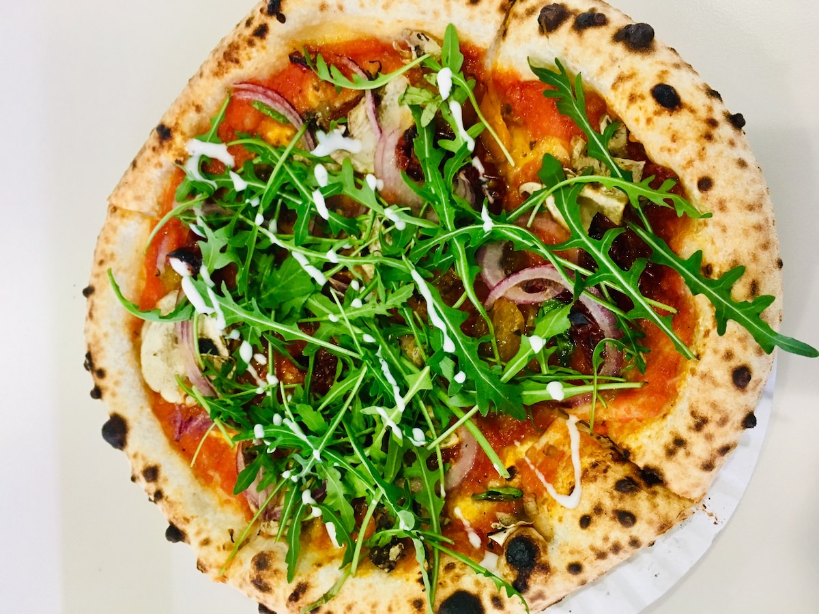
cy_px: 307
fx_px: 686
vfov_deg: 48.2
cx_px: 410
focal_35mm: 29
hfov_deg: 61.7
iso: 160
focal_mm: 4.15
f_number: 2.2
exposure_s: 1/33
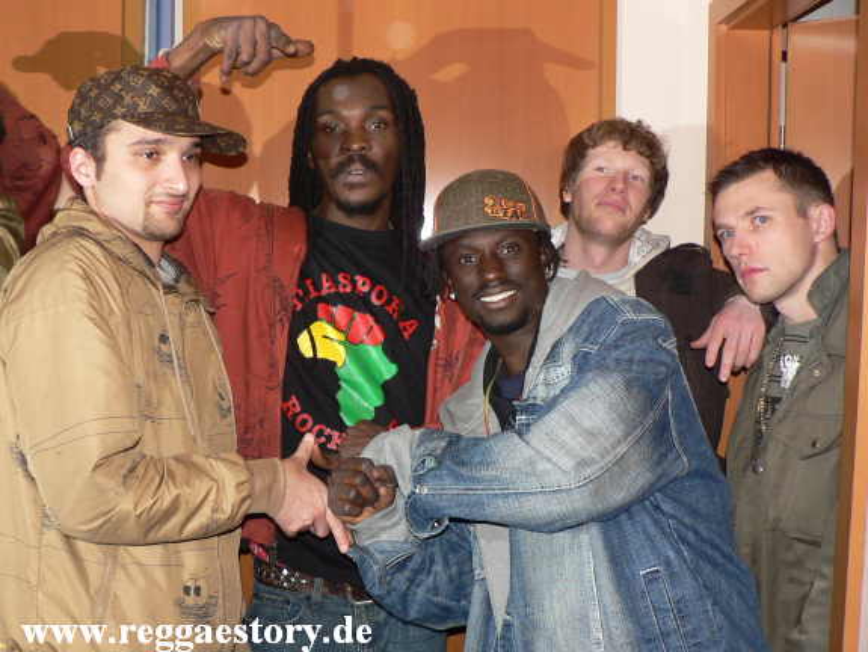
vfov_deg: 40.7
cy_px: 326
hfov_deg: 52.6
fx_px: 878
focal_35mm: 35
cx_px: 434
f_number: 2.8
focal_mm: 6
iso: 150
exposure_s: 1/60
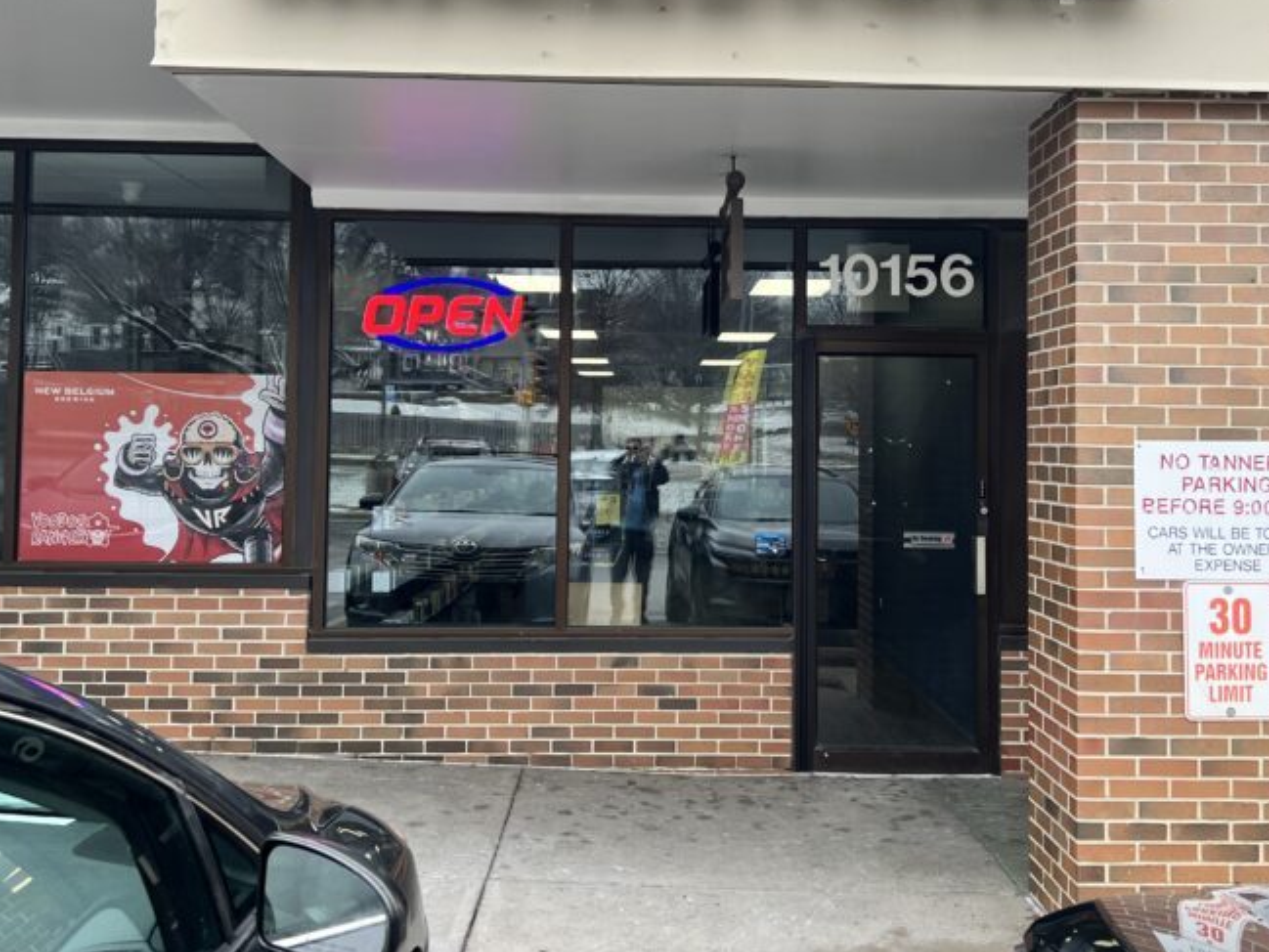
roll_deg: -0.6
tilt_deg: +5.0
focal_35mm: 41
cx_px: 688
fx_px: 1503
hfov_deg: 45.7
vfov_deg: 35.0
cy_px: 364
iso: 40
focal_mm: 5.7
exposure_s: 1/263
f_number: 1.5
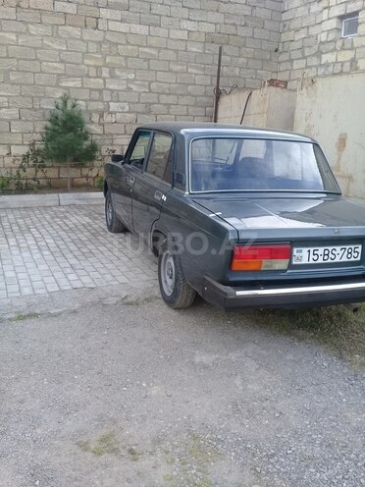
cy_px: 244
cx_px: 182
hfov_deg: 45.4
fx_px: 436
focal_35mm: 31
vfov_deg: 58.4
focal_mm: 3.3
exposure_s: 1/100
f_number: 2.2
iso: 64
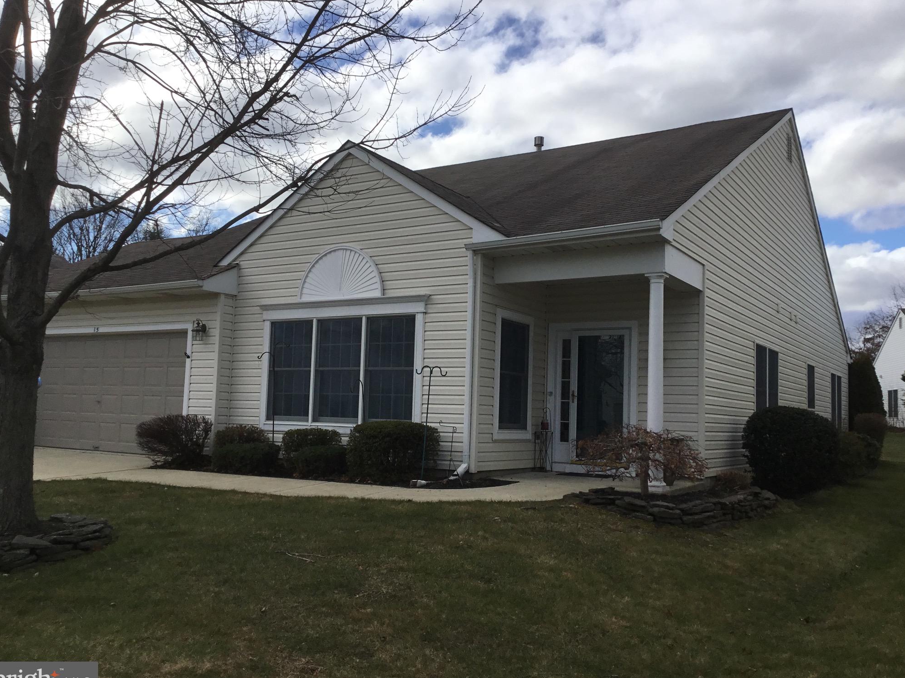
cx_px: 451
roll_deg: -2.0
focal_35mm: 32
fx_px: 837
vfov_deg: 44.2
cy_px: 349
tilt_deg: +3.2
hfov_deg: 56.8
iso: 25
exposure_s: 1/1894
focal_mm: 3.3
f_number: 2.4
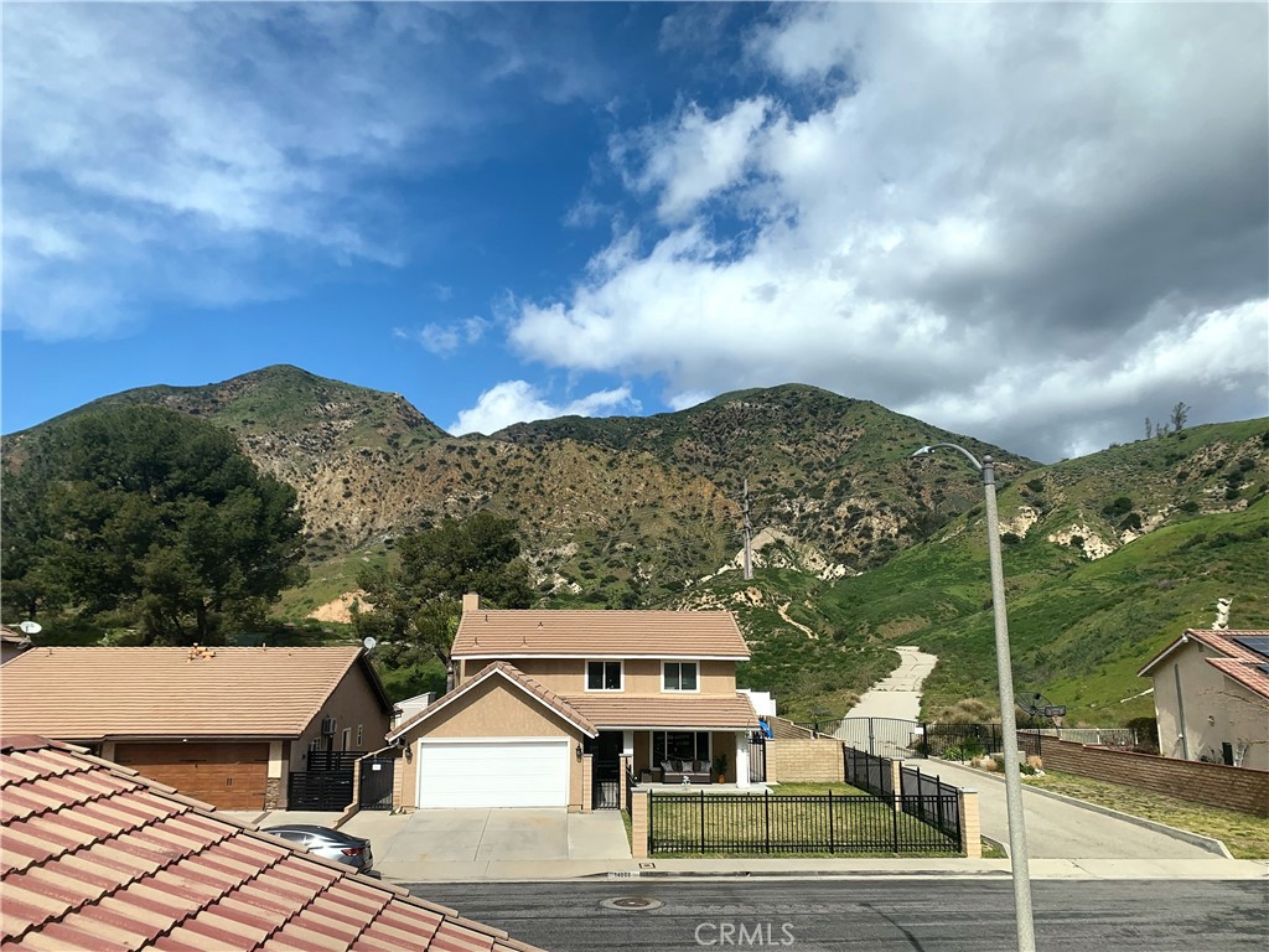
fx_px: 953
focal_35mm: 26
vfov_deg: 53.1
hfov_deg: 67.3
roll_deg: -0.5
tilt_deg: +9.8
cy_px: 476
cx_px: 634
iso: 25
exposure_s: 1/1748
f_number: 1.8
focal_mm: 4.25
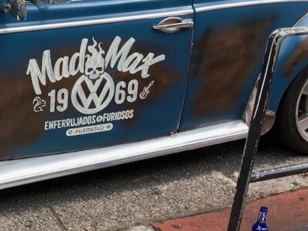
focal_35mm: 71
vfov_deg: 20.6
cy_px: 74
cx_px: 8
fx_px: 632
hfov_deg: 26.1
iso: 25
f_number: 1.8
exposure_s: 1/120
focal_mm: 3.99
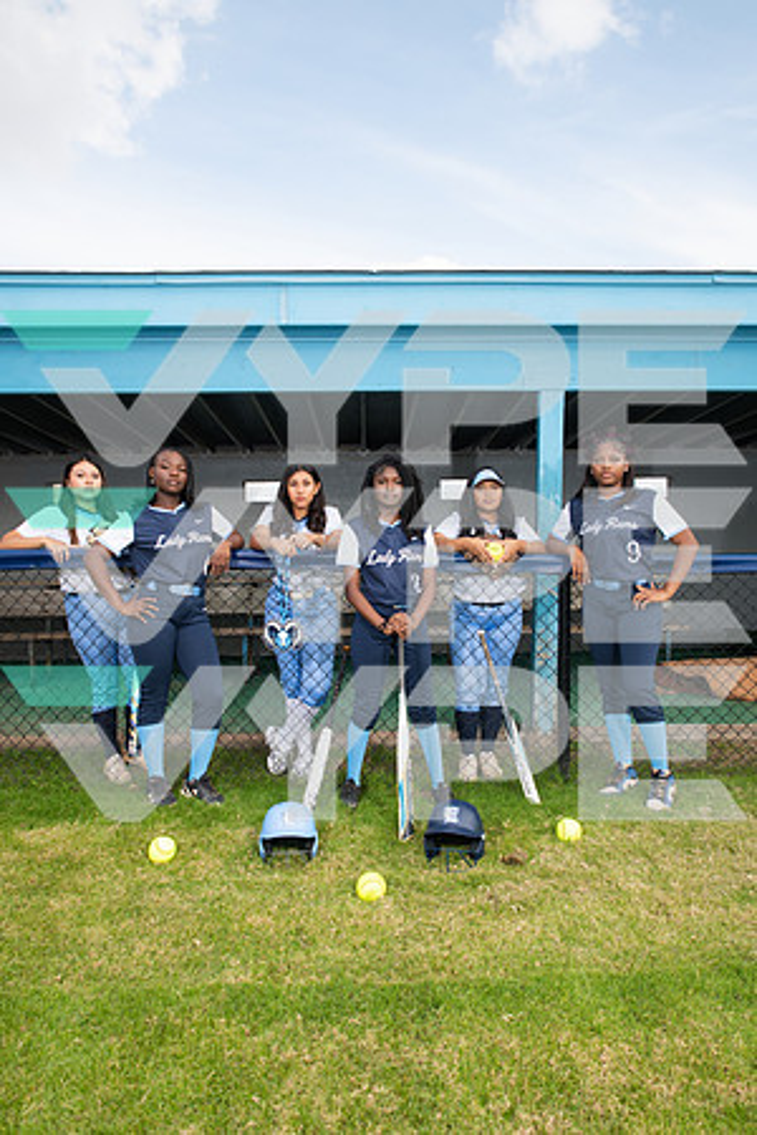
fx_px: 757
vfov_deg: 73.7
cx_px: 378
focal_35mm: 24
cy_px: 568
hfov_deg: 53.1
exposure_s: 1/250
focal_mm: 24
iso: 200
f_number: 8
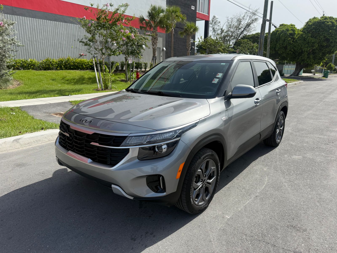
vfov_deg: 56.8
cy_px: 126
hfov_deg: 71.6
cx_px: 168
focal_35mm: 24
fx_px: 234
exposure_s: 1/4975
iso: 125
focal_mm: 6.76
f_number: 1.78
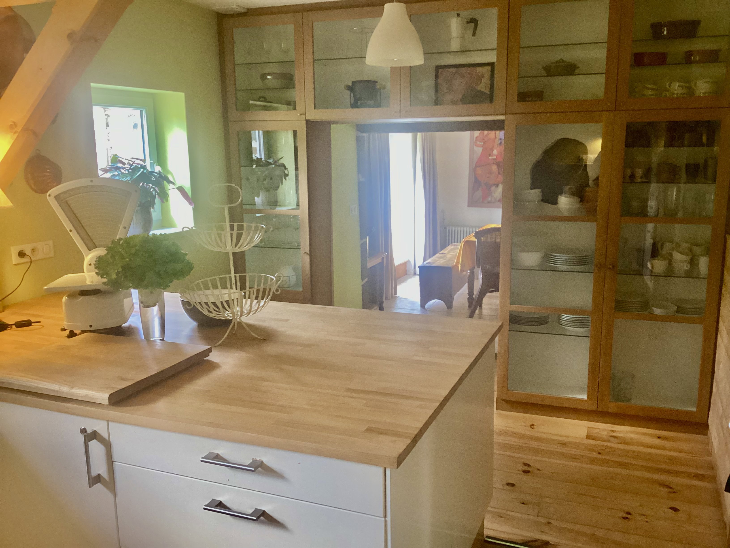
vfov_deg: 45.4
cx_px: 365
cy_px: 274
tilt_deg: -10.9
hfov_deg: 58.4
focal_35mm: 31
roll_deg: -0.3
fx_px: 654
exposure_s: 1/40
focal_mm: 3.3
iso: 400
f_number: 2.4
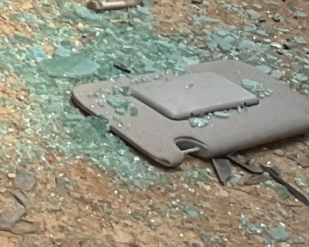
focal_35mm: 215
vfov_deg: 6.5
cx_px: -698
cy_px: -518
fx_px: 1967
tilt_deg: -17.0
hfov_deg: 7.6
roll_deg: -8.8
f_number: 1.8
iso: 16
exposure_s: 1/1490
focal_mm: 3
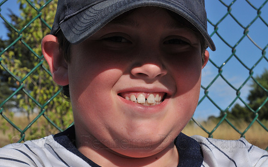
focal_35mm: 77
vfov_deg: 16.9
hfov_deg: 26.8
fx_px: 562
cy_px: 85
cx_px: 134
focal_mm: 50
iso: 400
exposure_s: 1/500
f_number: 16
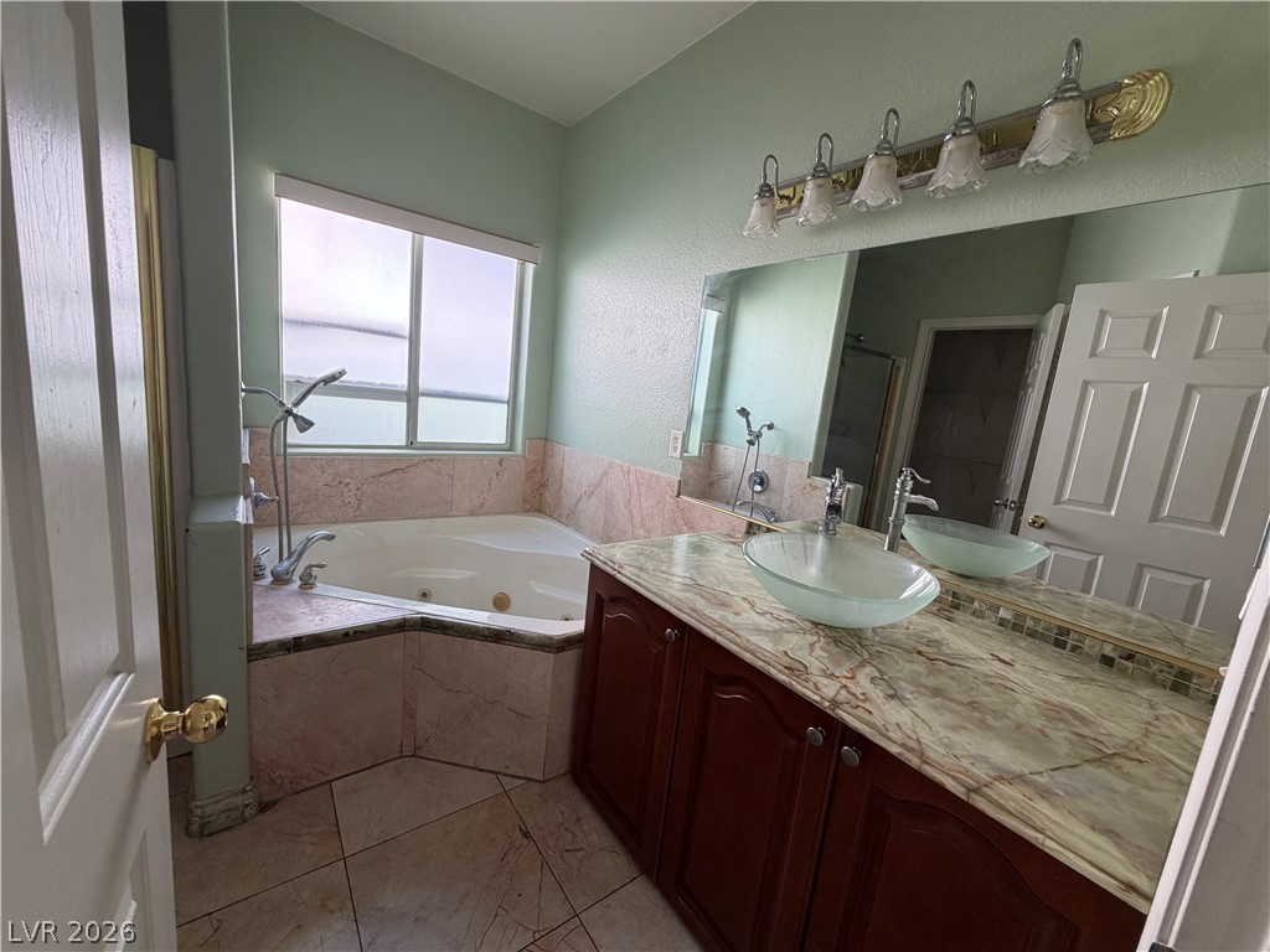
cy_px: 476
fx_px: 514
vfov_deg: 85.7
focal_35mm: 14
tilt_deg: -9.9
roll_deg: -6.1
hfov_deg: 102.1
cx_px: 635
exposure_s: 1/120
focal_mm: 2.22
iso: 100
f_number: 2.2
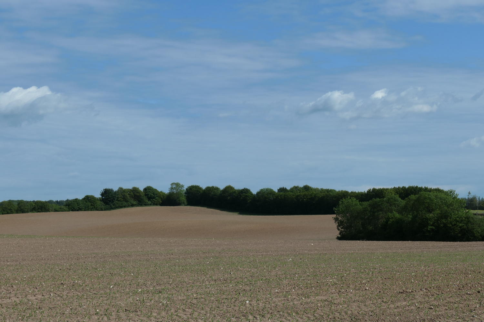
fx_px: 1170
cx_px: 242
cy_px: 161
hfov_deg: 23.4
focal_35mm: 87
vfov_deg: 15.7
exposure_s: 1/1000
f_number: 8
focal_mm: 31.7
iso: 200
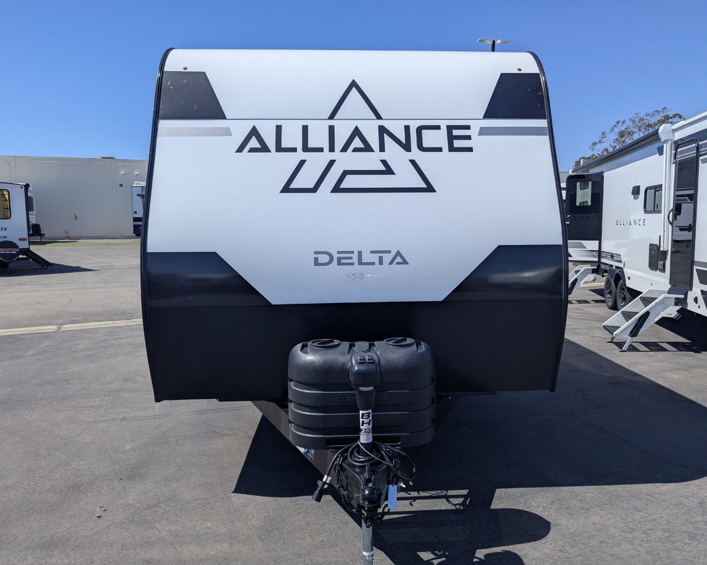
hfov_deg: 68.1
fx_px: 523
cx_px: 365
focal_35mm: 25
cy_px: 282
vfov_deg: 56.8
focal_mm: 6.81
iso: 48
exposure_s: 1/3534
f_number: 1.85
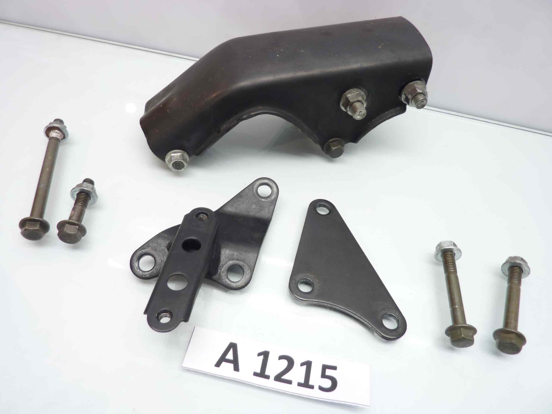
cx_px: 276
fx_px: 399
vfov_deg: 54.9
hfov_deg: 69.4
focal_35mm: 25
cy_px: 207
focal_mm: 4.1
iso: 80
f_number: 3.3
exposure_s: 1/10
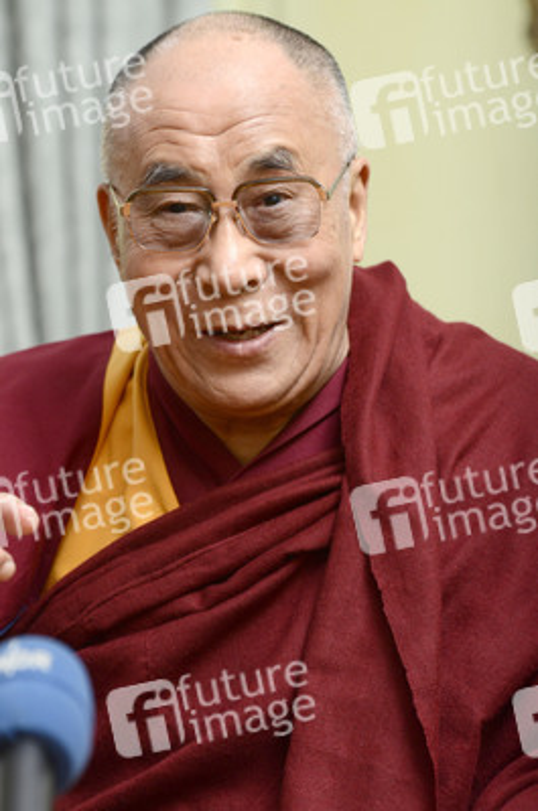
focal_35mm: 183
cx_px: 269
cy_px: 406
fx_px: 4120
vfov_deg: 11.3
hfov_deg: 7.5
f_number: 5
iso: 640
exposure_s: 1/320
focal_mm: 122
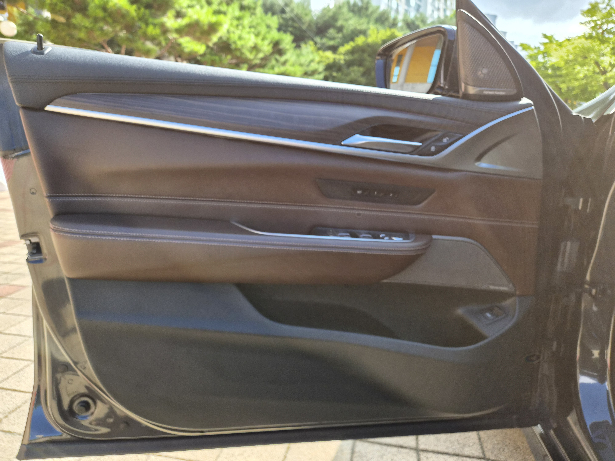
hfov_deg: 73.9
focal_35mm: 23
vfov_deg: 58.9
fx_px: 409
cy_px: 230
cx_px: 308
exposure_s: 1/1464
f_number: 1.8
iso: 80
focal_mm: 5.4
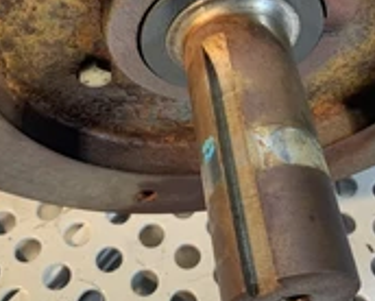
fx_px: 656
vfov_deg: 25.2
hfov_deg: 31.8
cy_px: 39
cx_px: 231
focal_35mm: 59
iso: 80
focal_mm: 4.25
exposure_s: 1/120
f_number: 1.8
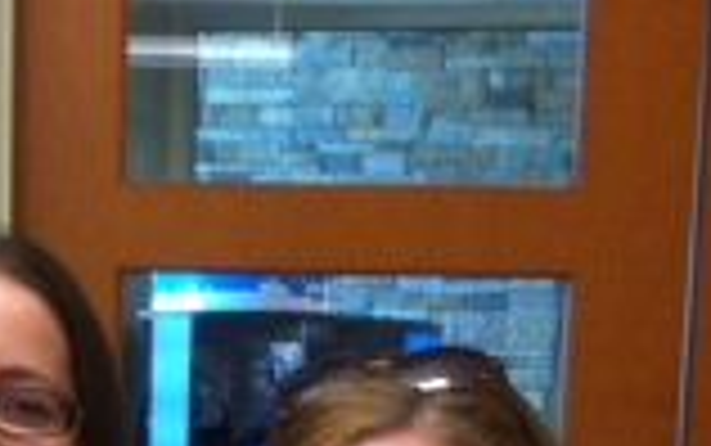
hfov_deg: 13.8
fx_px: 2909
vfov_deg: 8.3
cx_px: 86
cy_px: 928
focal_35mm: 150
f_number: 2.8
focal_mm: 3.85
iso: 100
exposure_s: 1/15
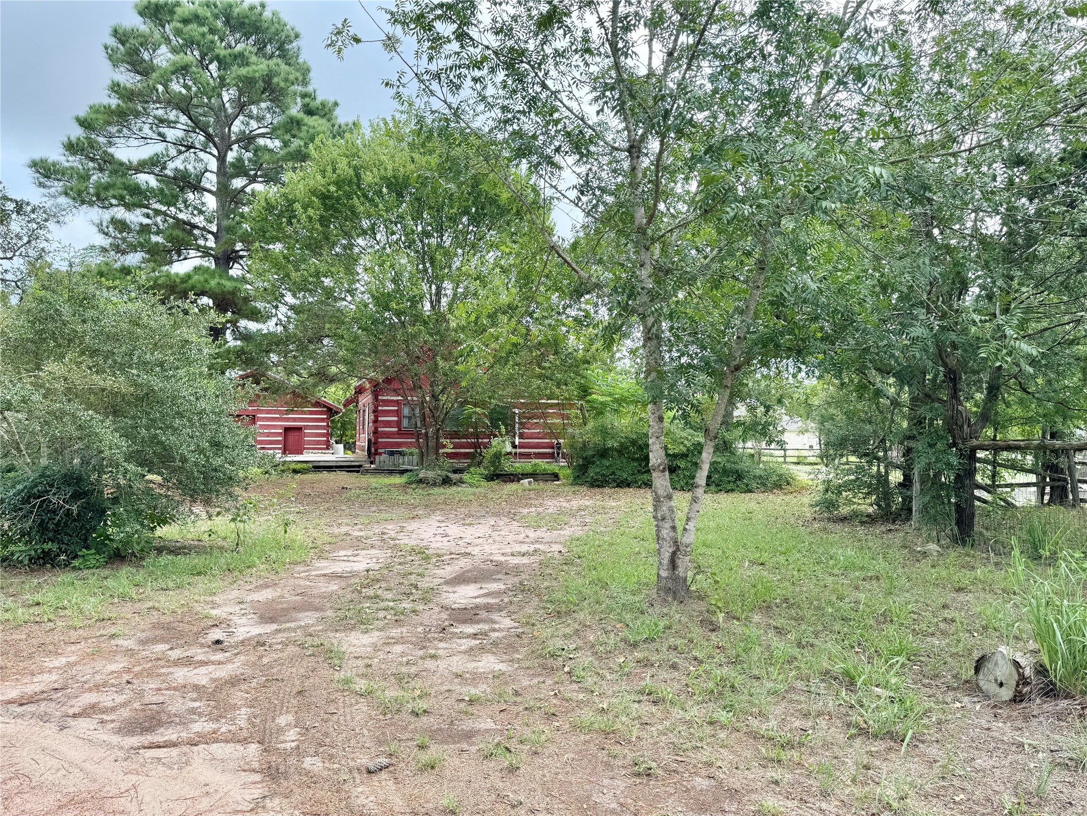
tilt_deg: +1.3
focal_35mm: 24
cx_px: 544
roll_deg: -1.3
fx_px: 754
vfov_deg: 56.8
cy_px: 408
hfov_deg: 71.6
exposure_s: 1/900
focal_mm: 6.76
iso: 80
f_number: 1.78
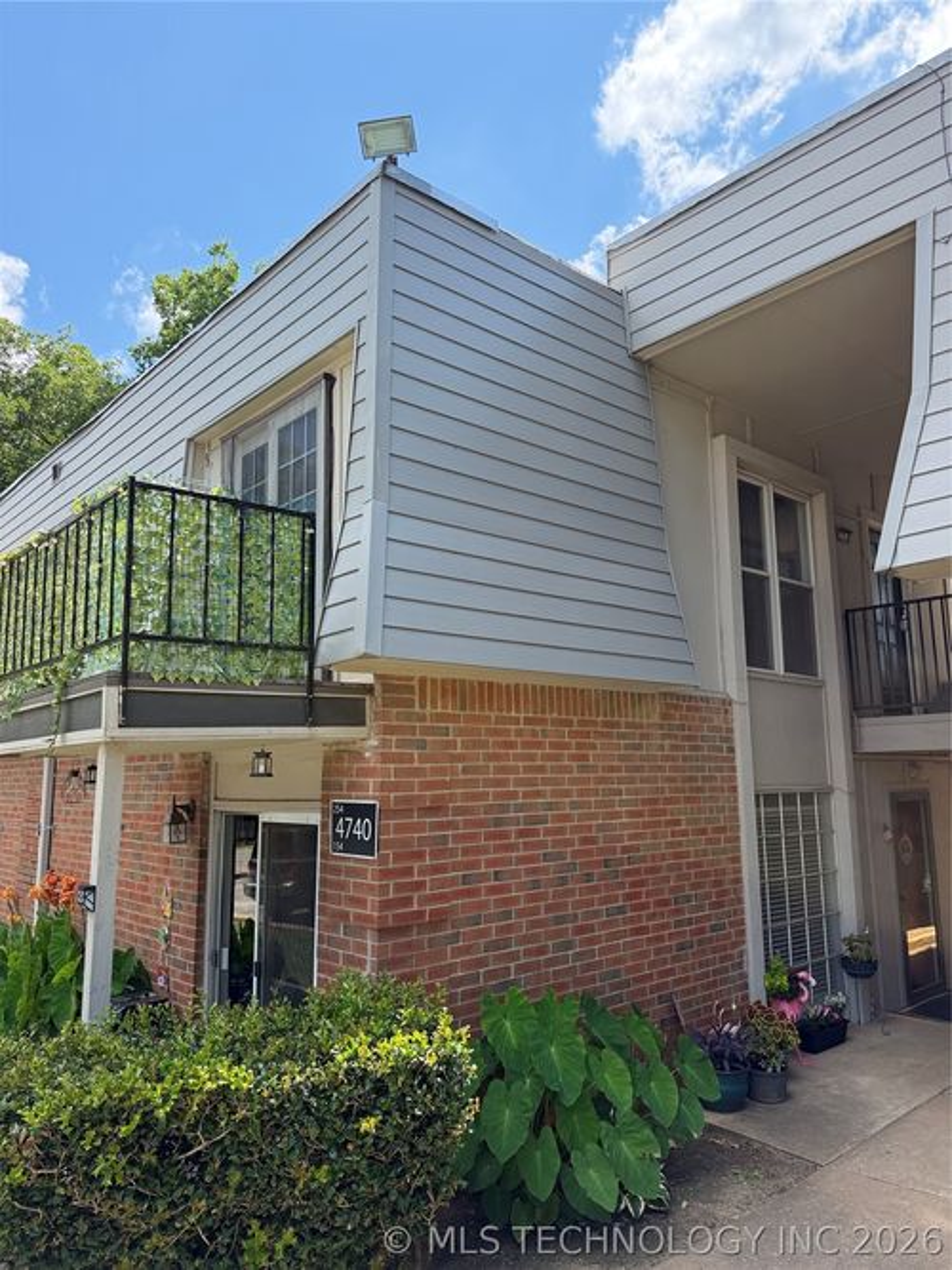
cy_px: 635
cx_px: 476
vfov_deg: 71.6
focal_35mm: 24
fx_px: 880
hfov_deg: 56.8
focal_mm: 6.76
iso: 100
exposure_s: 1/1812
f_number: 1.78
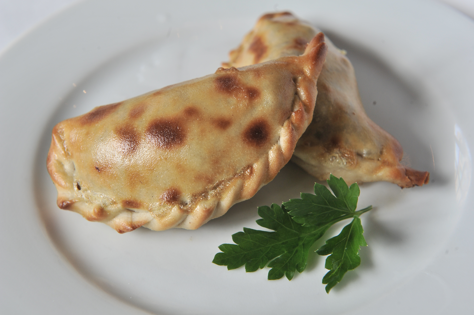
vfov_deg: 20.6
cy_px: 158
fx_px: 868
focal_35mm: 66
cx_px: 237
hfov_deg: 30.5
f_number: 6.3
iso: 640
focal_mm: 66
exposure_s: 1/80
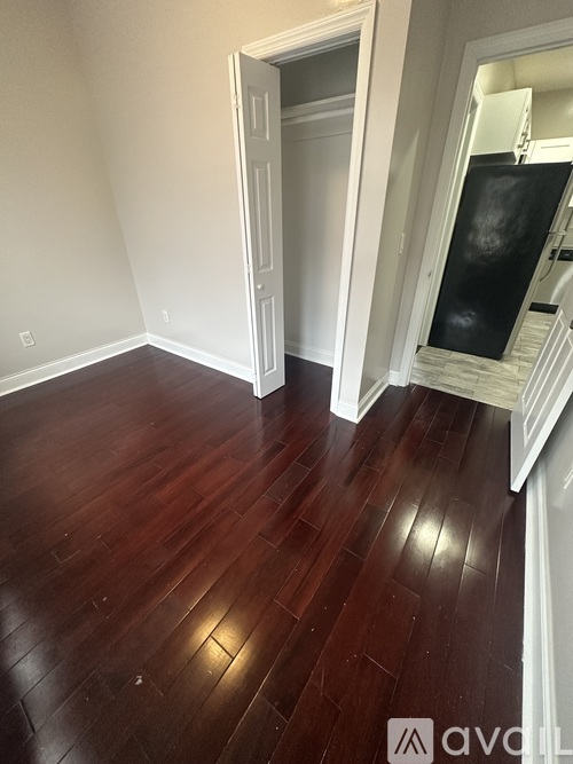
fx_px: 309
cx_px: 286
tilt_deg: -30.3
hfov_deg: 85.7
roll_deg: +0.7
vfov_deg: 102.1
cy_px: 382
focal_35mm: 14
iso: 250
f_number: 2.2
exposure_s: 1/60
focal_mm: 2.22
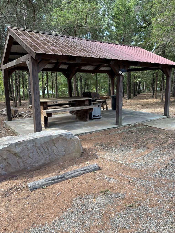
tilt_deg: -10.4
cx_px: 88
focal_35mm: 26
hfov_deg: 53.1
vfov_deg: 67.3
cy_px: 116
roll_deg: +0.7
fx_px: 175
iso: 40
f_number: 1.6
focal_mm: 5.96
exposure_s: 1/146
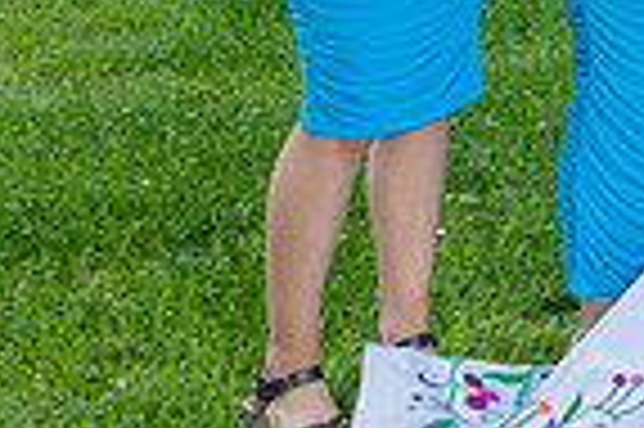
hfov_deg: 13.9
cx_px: 1028
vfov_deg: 9.7
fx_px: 2430
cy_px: -269
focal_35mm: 136
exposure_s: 1/125
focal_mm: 30
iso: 250
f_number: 2.8
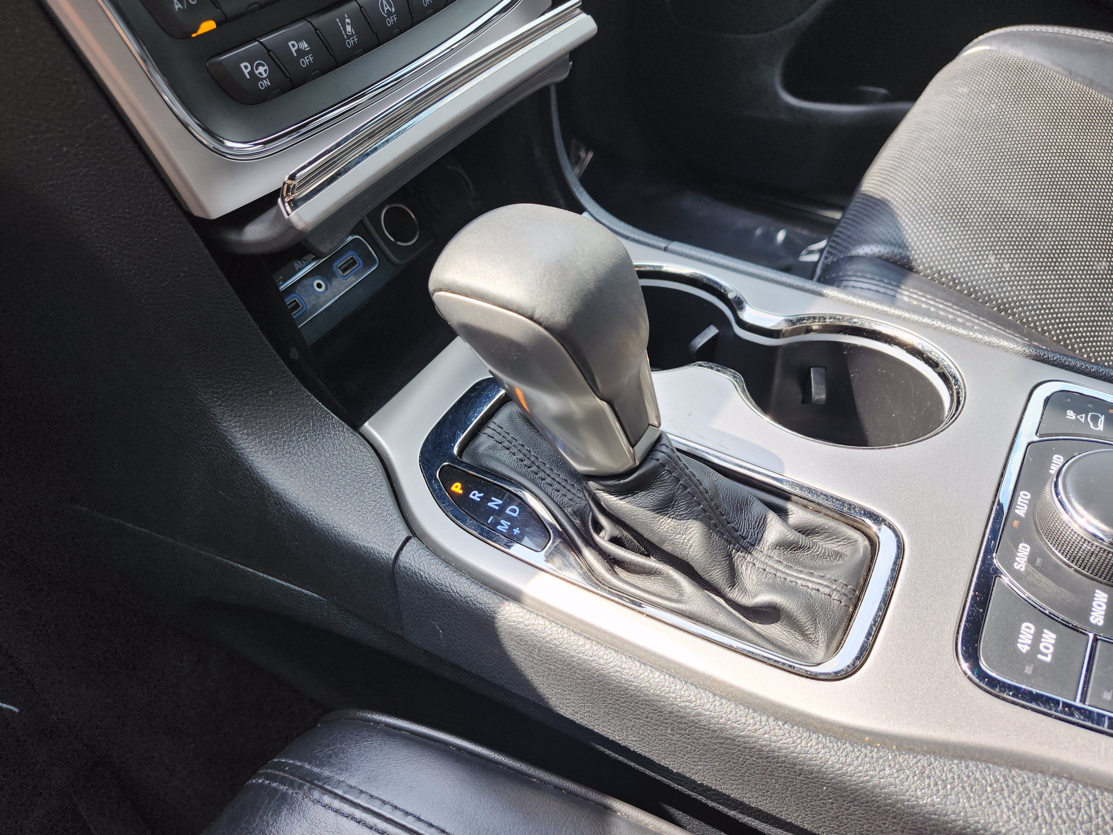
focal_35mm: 23
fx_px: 740
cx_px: 556
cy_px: 418
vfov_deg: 58.9
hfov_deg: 73.9
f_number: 1.8
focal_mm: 5.54
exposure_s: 1/180
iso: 64
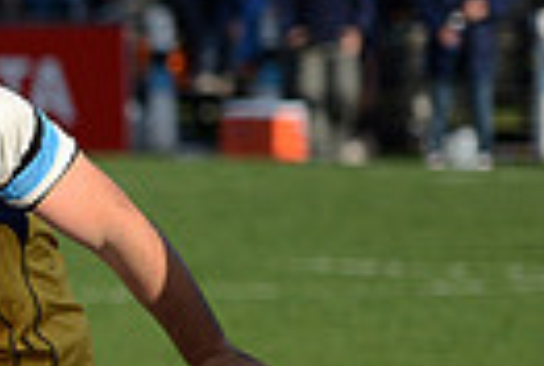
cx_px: -532
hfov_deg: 4.7
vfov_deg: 3.2
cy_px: 443
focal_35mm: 433
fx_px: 6558
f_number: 2.8
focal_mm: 98
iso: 250
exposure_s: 1/1600
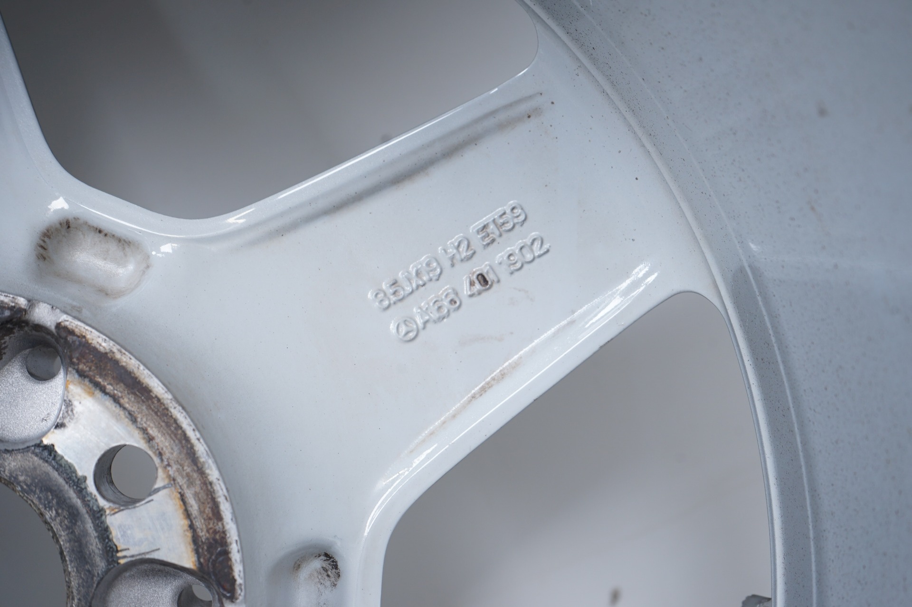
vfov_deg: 28.6
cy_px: 304
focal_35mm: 47
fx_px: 1190
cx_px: 456
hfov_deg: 41.9
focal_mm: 47
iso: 250
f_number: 7.1
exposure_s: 1/100
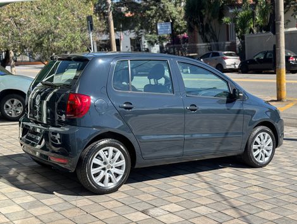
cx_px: 148
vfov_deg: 30.3
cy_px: 112
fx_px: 412
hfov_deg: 39.6
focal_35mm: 48
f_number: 1.78
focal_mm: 6.76
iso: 64
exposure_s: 1/2415
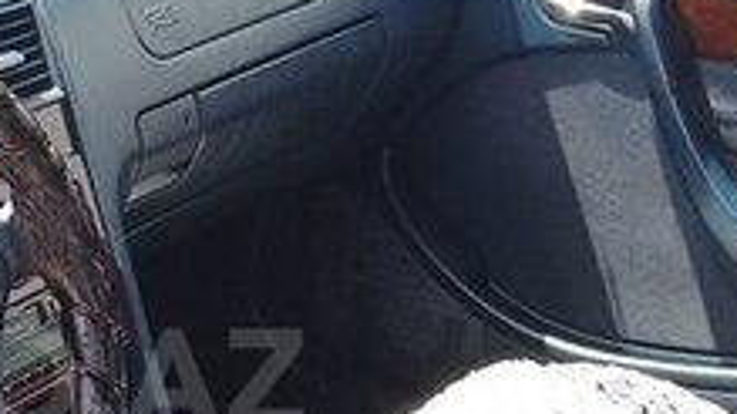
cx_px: -40
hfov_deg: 20.2
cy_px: 379
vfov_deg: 11.8
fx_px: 1993
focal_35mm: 102
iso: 50
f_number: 2.2
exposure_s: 1/100
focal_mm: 3.3
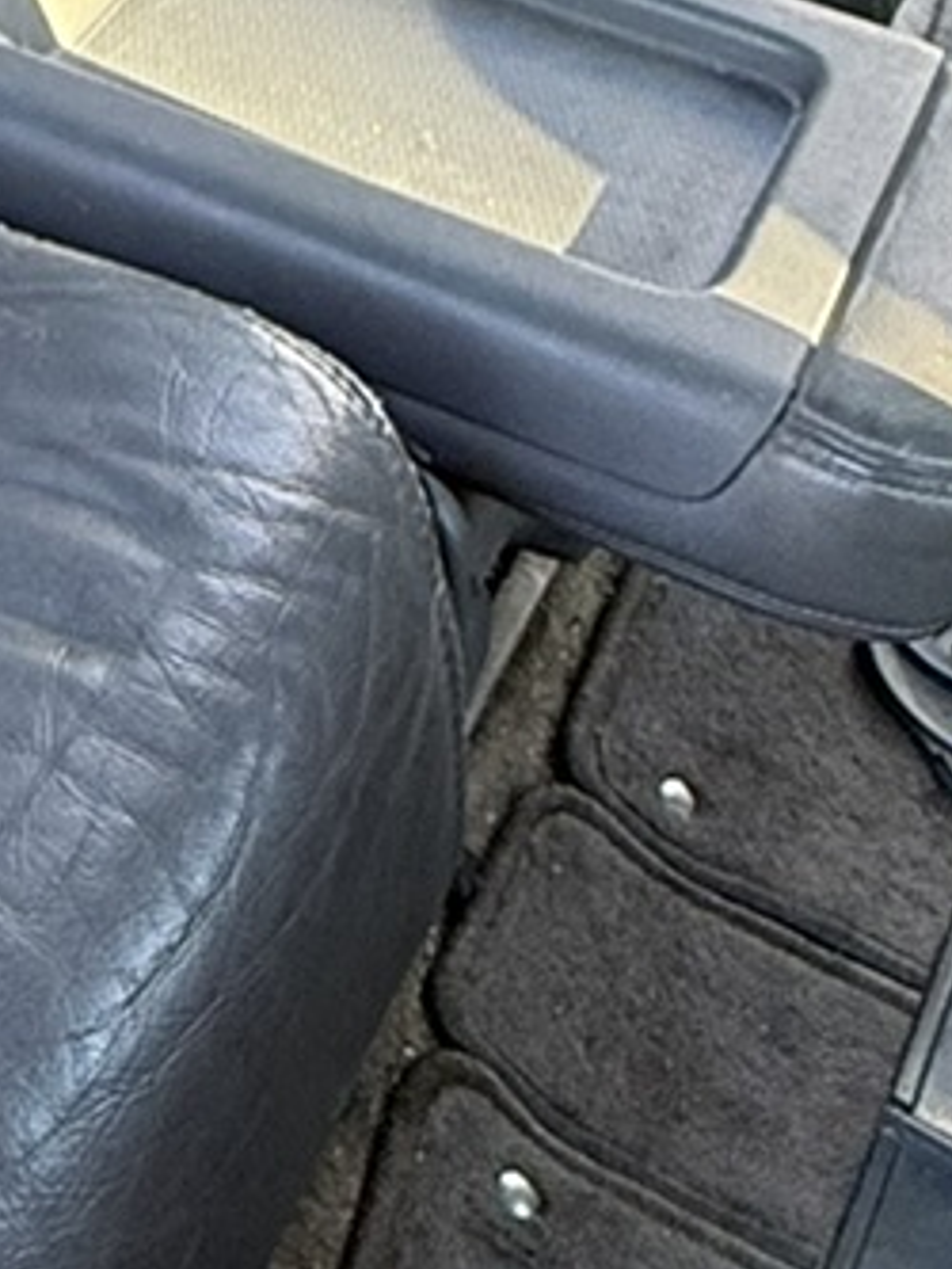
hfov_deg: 15.5
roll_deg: -1.0
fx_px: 3152
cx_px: -579
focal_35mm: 86
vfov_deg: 20.5
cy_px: -434
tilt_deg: -27.0
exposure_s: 1/99
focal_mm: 2.22
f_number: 2.2
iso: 200
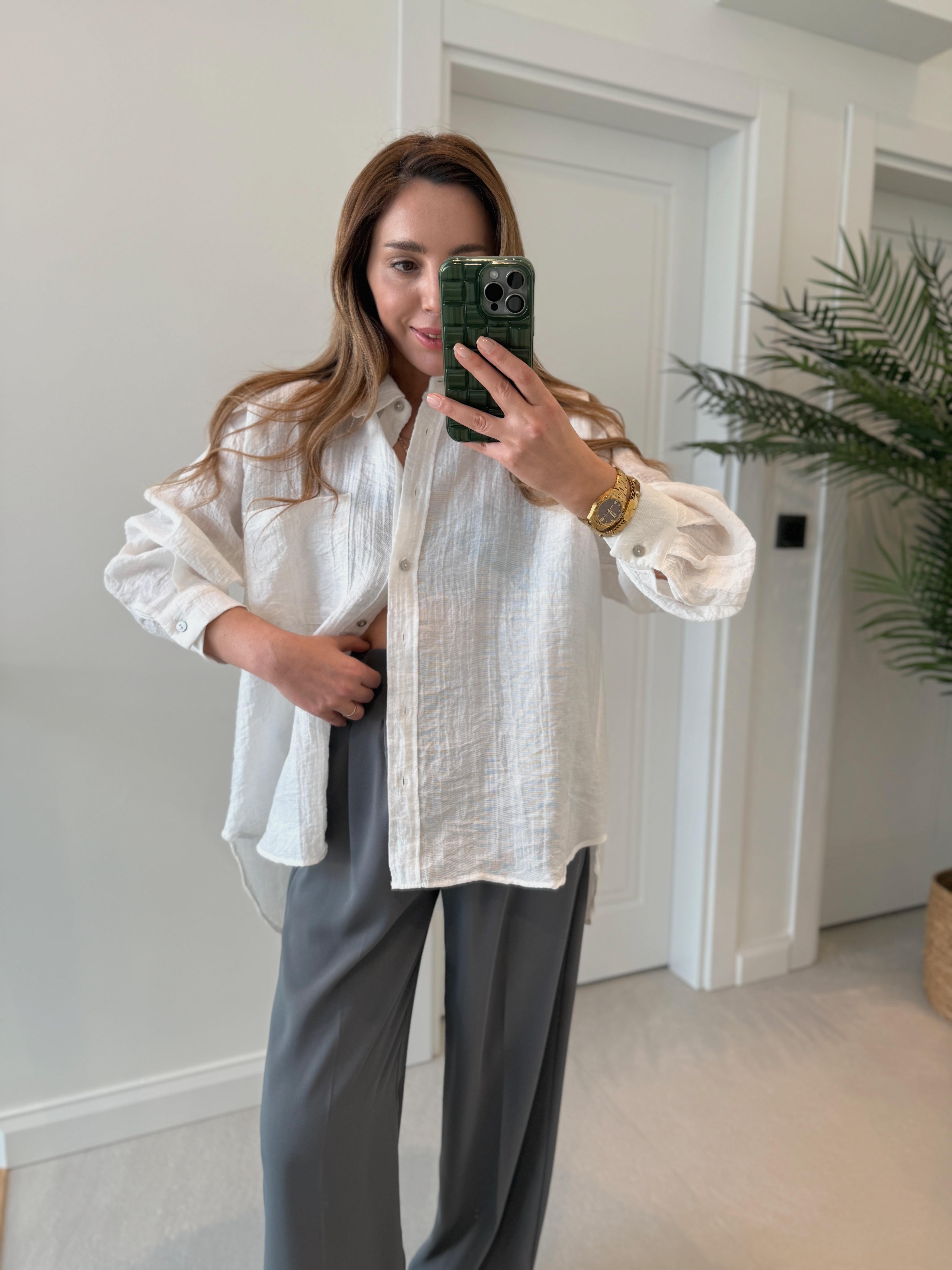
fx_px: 880
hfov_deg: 56.8
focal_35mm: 24
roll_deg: -0.1
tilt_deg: -32.4
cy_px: 635
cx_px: 476
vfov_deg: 71.6
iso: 80
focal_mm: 6.76
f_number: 1.78
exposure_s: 1/121
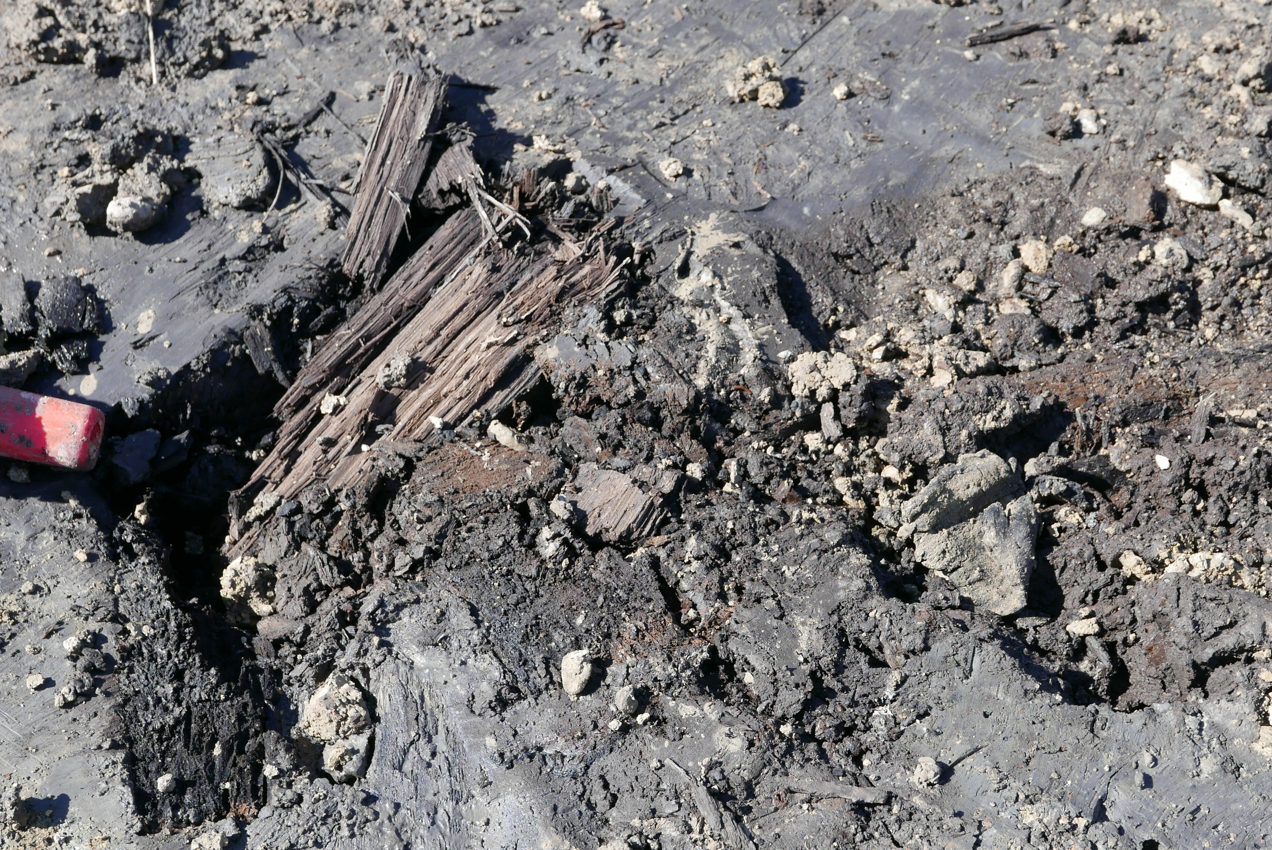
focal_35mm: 62
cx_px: 727
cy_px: 470
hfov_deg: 32.3
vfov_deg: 21.9
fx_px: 2192
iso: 200
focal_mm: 24.5
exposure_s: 1/320
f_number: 5.6
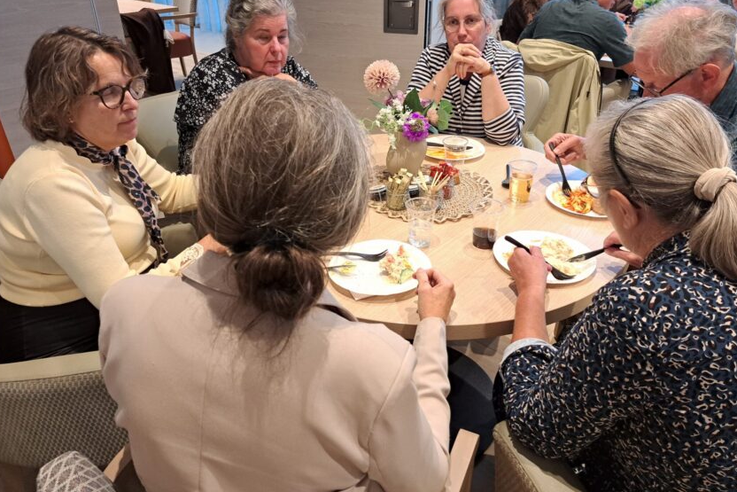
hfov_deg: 69.4
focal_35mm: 26
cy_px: 213
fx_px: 532
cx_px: 375
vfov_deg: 49.4
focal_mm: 5.23
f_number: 1.8
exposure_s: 1/50
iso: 160
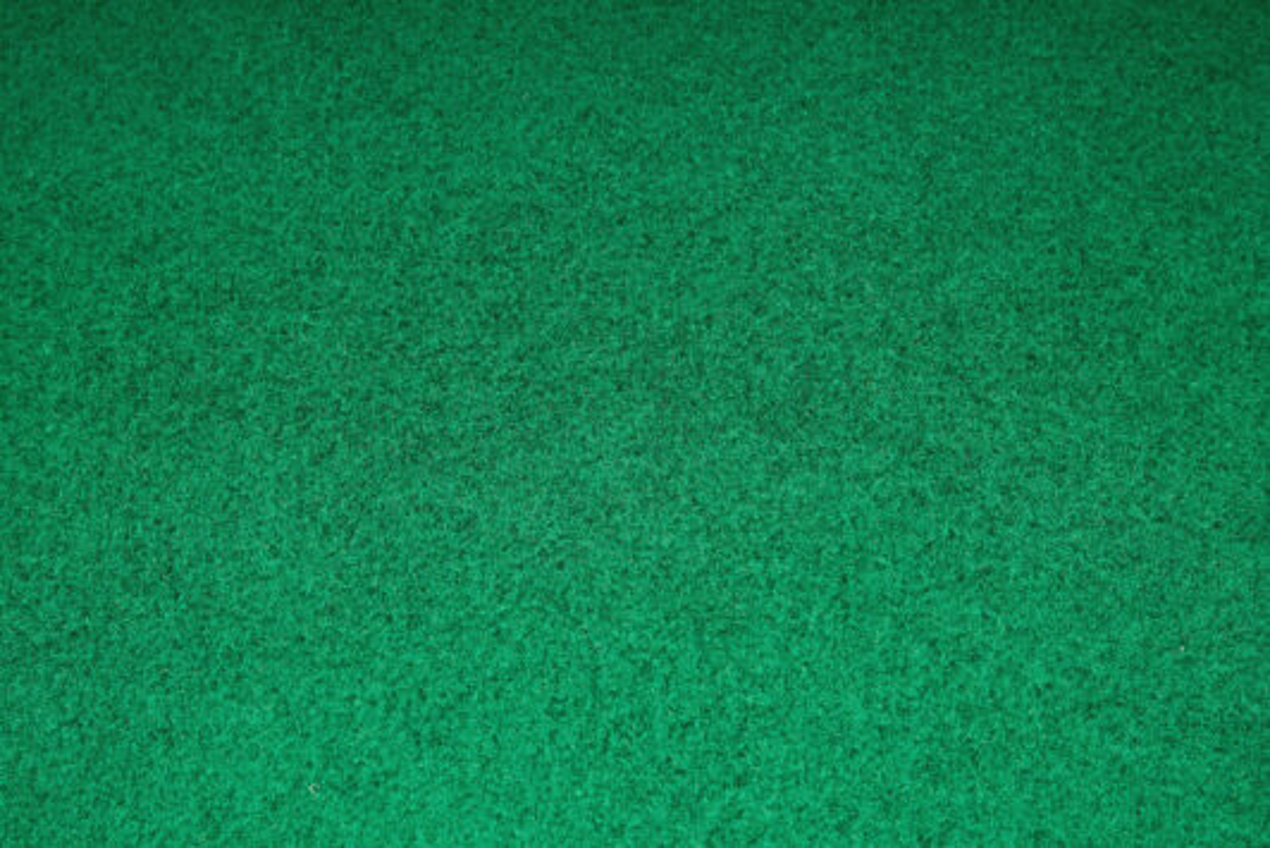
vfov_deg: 19.5
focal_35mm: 70
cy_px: 424
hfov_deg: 28.8
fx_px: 2470
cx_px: 635
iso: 160
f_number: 9
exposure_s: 1/160
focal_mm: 70
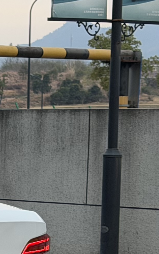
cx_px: -298
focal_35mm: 208
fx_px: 1443
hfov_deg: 5.9
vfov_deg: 10.0
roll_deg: -1.6
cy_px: 262
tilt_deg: -4.7
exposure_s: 1/121
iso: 64
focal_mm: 6.76
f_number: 1.78
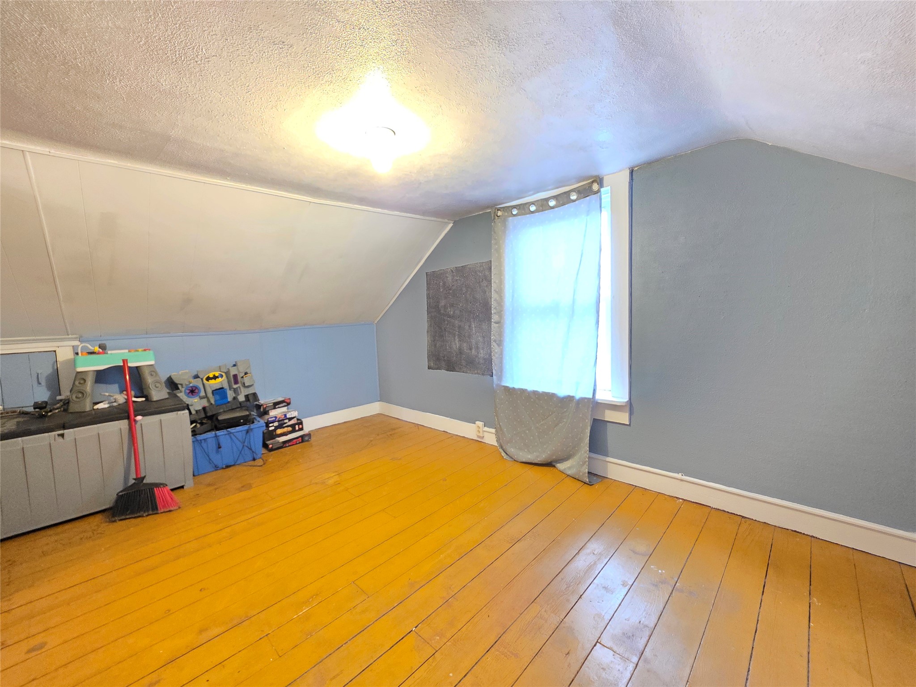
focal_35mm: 13
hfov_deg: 106.2
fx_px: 344
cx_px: 458
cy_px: 344
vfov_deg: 89.9
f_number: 1.9
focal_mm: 2.2
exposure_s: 1/40
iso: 1250
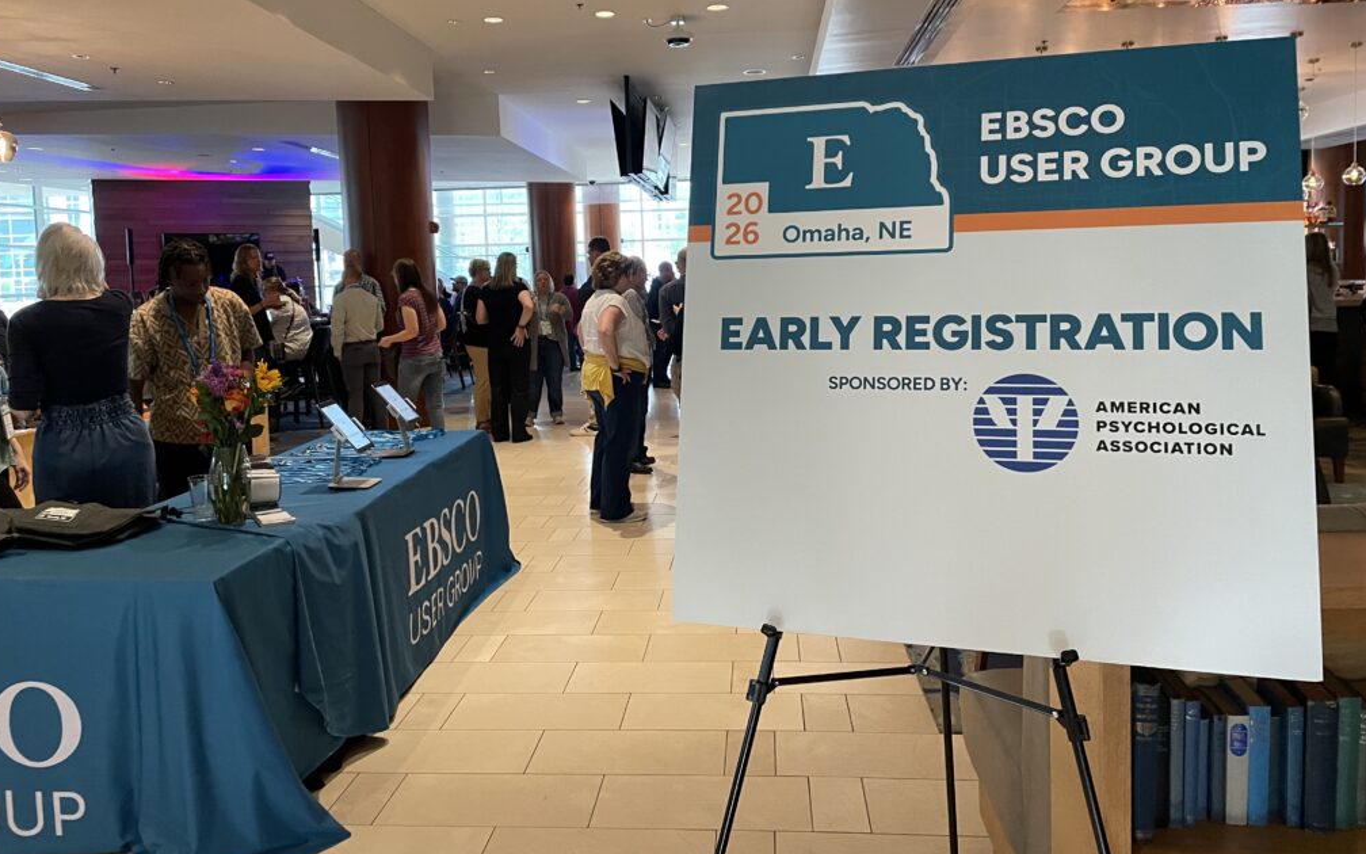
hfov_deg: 66.5
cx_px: 675
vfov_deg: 44.3
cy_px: 344
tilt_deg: -4.3
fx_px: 1042
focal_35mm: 28
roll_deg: +1.9
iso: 400
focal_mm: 4.2
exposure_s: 1/60
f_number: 1.6
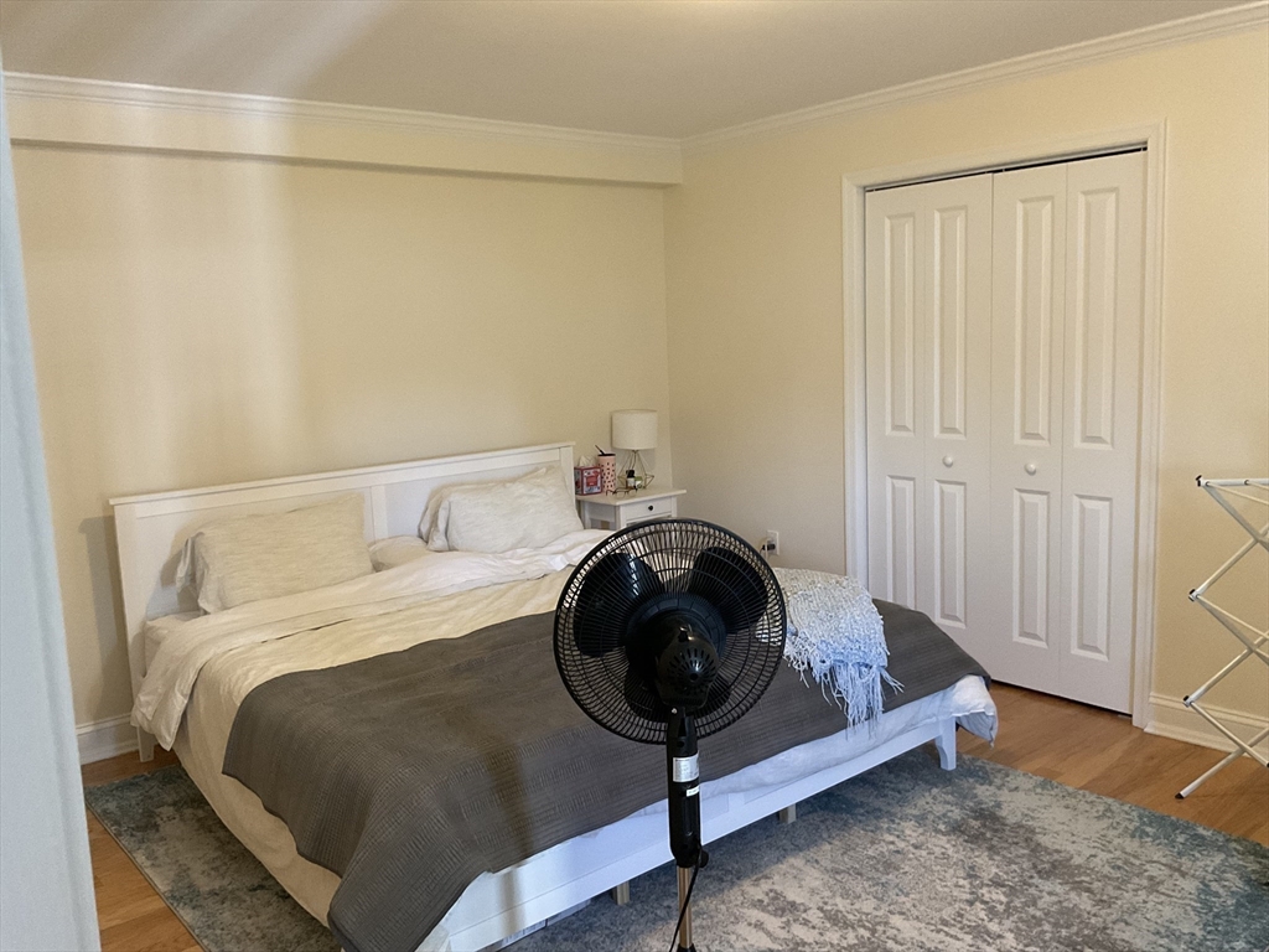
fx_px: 1063
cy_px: 476
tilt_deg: -8.4
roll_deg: +2.1
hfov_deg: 61.7
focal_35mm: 29
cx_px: 634
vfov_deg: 48.2
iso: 250
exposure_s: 1/60
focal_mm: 3
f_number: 1.8
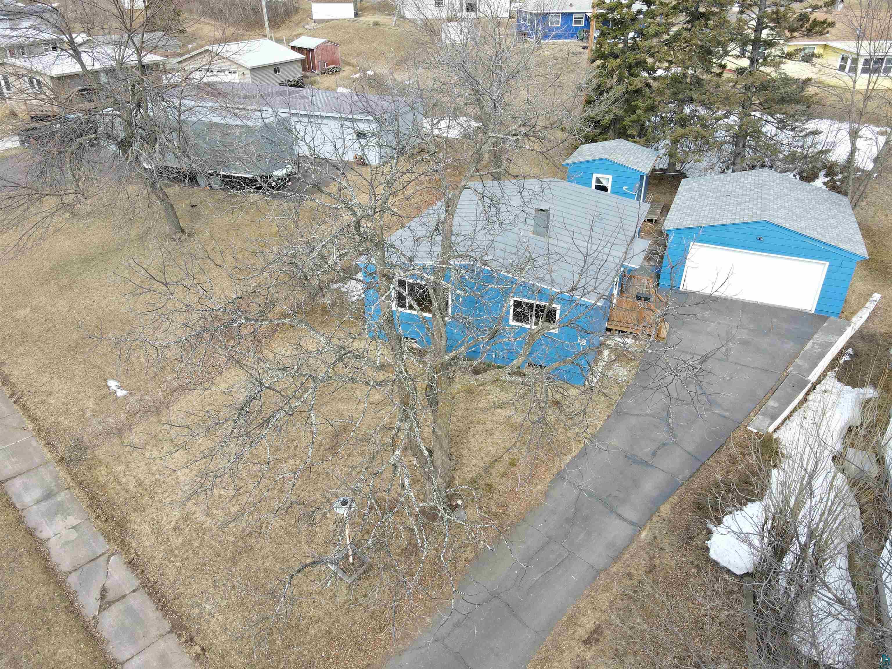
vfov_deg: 56.8
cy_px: 334
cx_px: 446
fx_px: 618
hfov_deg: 71.6
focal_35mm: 24
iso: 100
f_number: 2.8
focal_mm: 4.5
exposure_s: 1/200
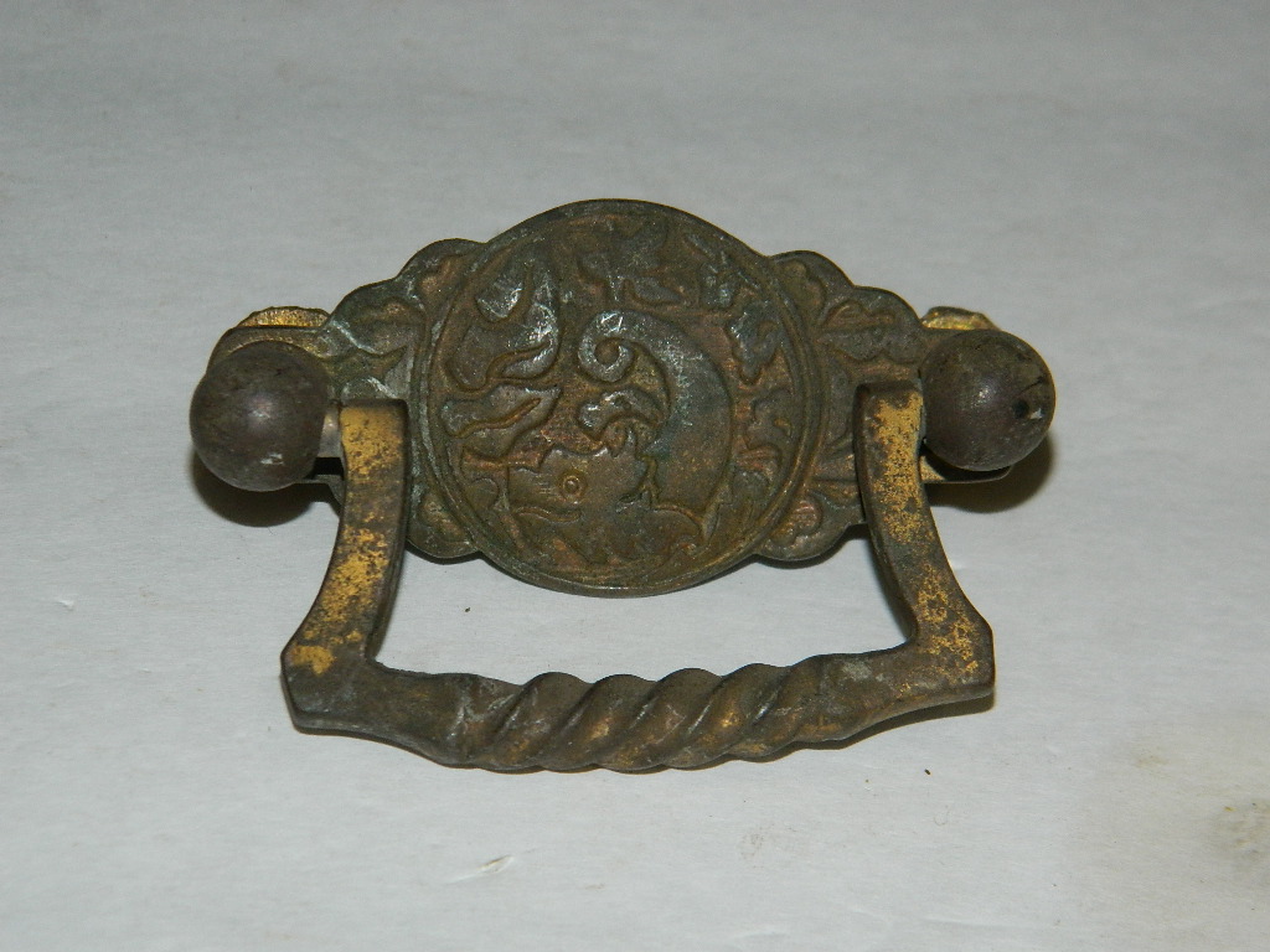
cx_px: 635
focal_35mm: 129
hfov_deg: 15.3
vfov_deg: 11.5
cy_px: 476
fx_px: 4733
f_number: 4.7
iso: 200
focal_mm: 23.2
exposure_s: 1/60
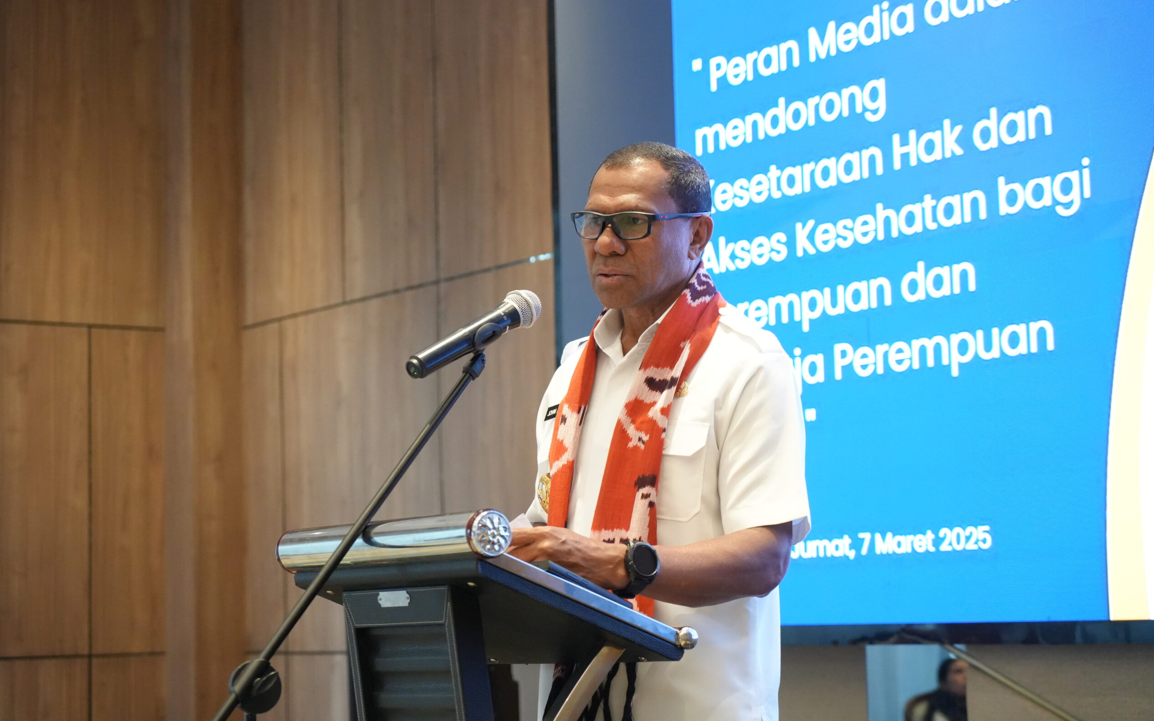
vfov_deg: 18.1
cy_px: 350
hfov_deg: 28.6
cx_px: 575
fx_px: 2264
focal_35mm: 72
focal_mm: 70
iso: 6400
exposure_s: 1/160
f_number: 4
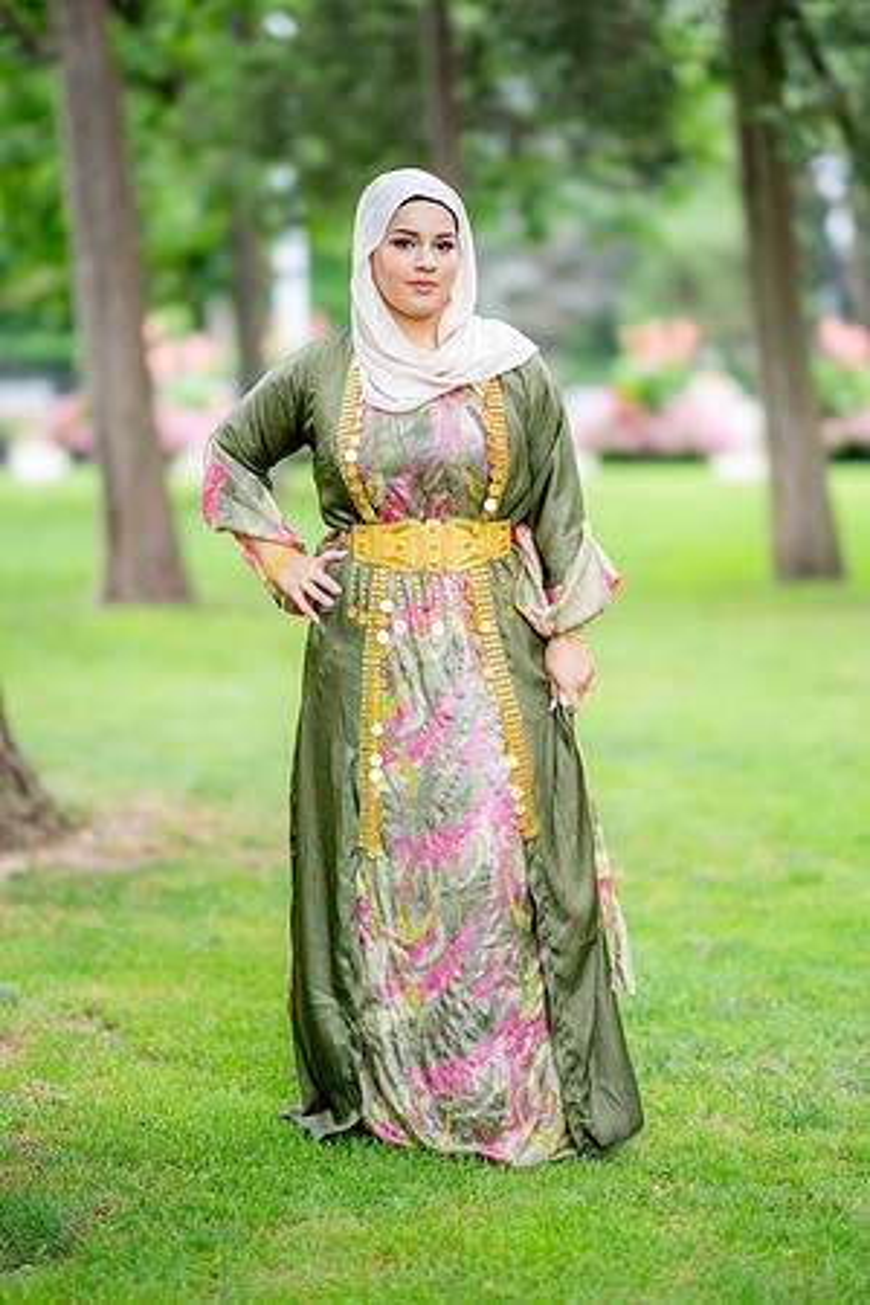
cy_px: 652
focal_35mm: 85
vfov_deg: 23.9
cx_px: 435
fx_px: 3081
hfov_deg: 16.1
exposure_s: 1/640
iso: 100
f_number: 1.4
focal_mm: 85
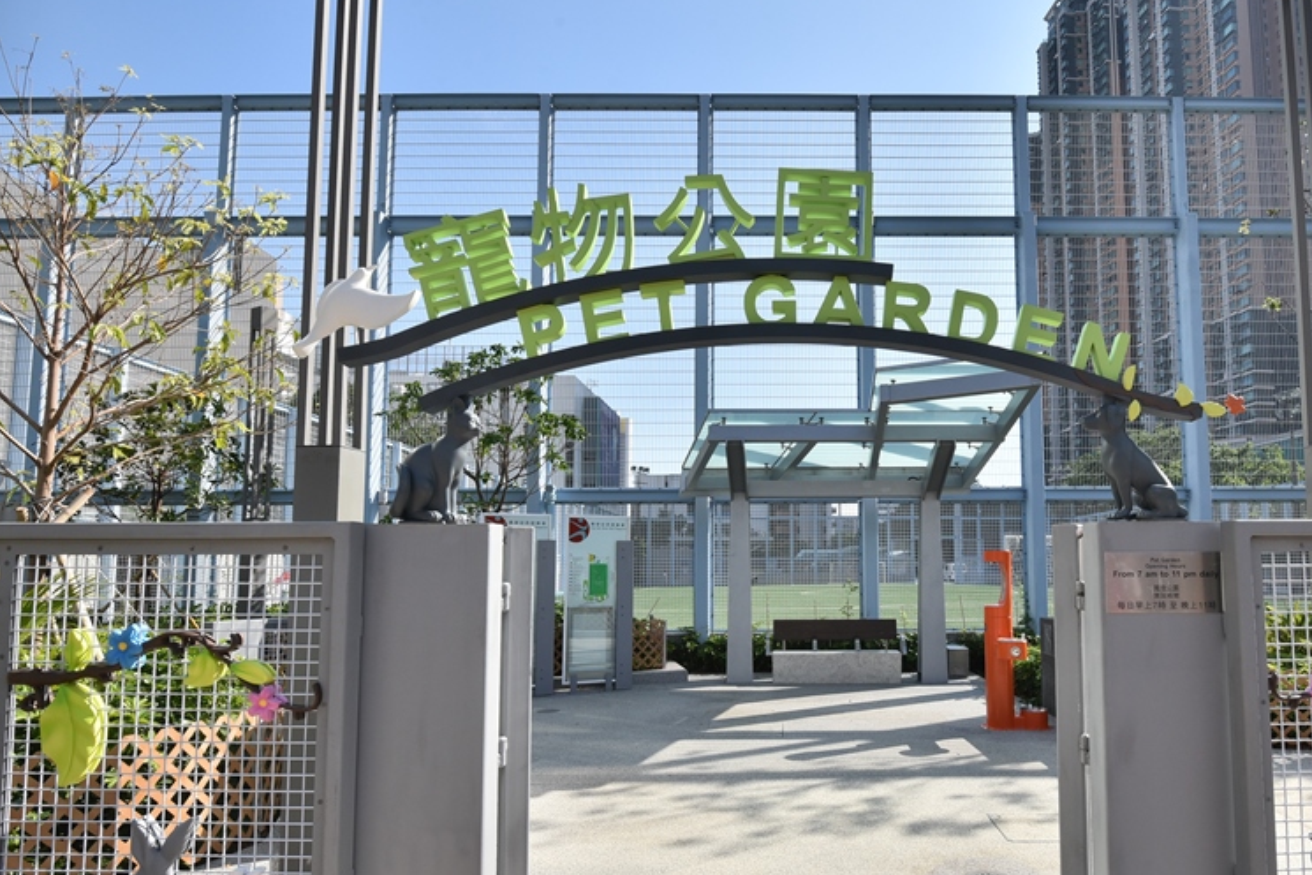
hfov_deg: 77.6
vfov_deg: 57.1
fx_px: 802
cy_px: 495
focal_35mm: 22
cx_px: 791
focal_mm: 16
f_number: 14
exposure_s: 1/400
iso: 320
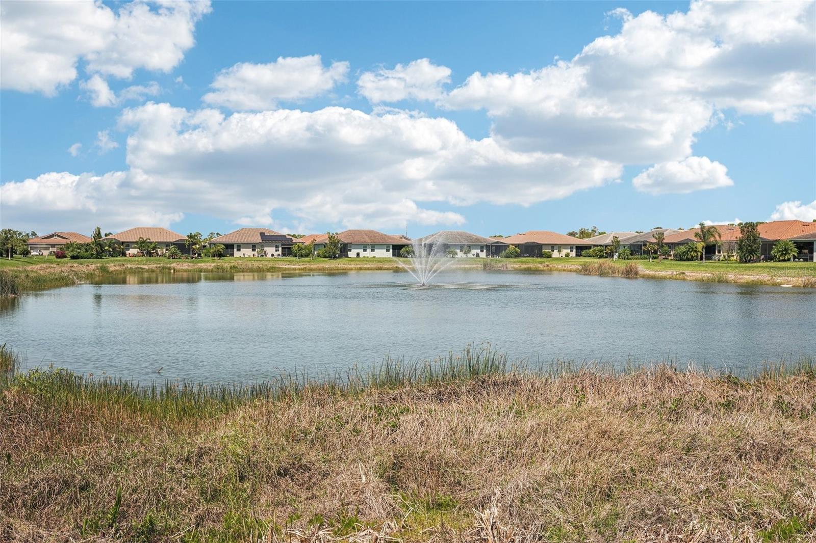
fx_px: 793
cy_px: 272
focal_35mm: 35
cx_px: 408
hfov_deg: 54.4
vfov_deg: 37.8
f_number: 8
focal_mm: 35
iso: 400
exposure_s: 1/1600
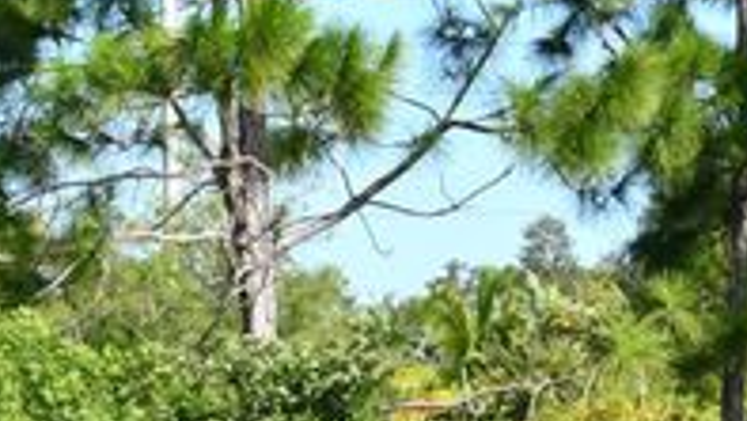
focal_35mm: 198
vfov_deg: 6.0
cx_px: 576
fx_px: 3923
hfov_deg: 10.8
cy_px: 702
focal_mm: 29
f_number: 7.1
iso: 200
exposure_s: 1/250
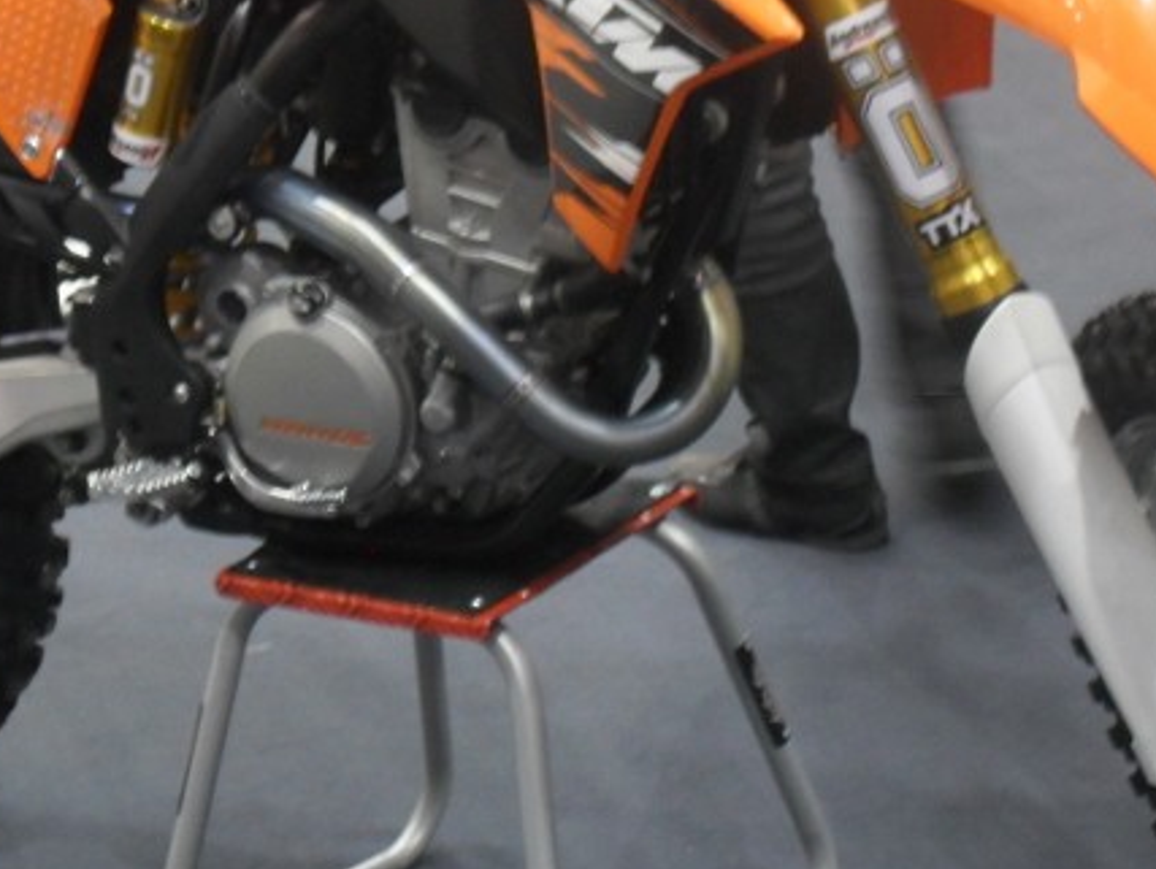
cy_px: 219
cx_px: 479
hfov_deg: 15.0
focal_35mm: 131
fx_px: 4378
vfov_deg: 11.3
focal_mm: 12.3
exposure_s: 1/20
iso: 200
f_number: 4
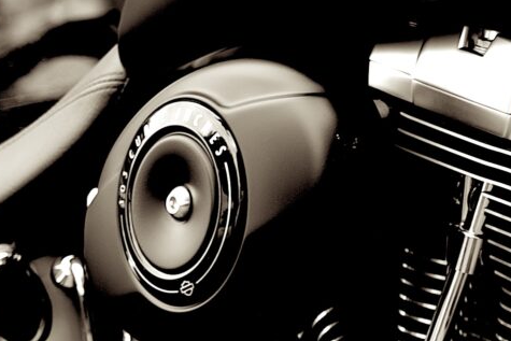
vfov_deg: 4.9
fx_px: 3975
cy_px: 160
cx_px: 537
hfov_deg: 7.3
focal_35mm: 280
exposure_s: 1/80
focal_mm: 52
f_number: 4.5
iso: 100
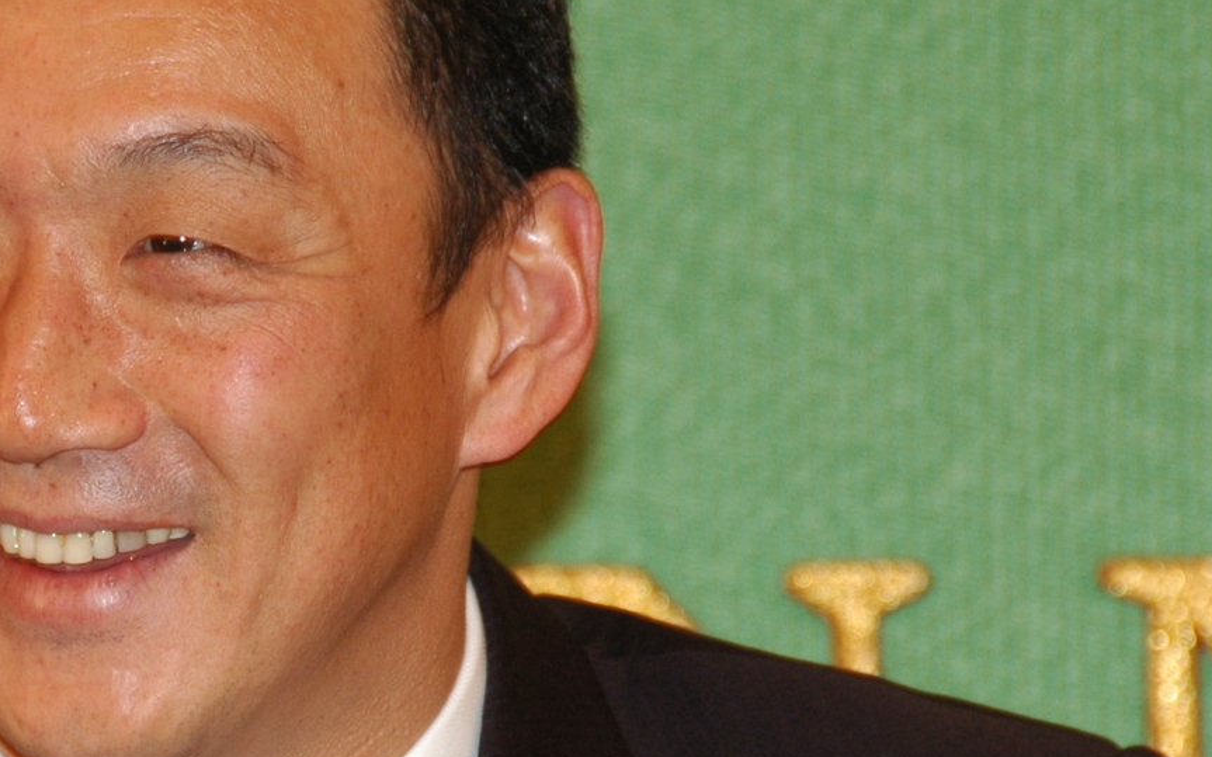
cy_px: 493
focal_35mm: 674
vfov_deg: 1.9
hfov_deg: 3.1
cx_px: 202
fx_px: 22258
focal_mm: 170
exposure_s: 1/60
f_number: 5.6
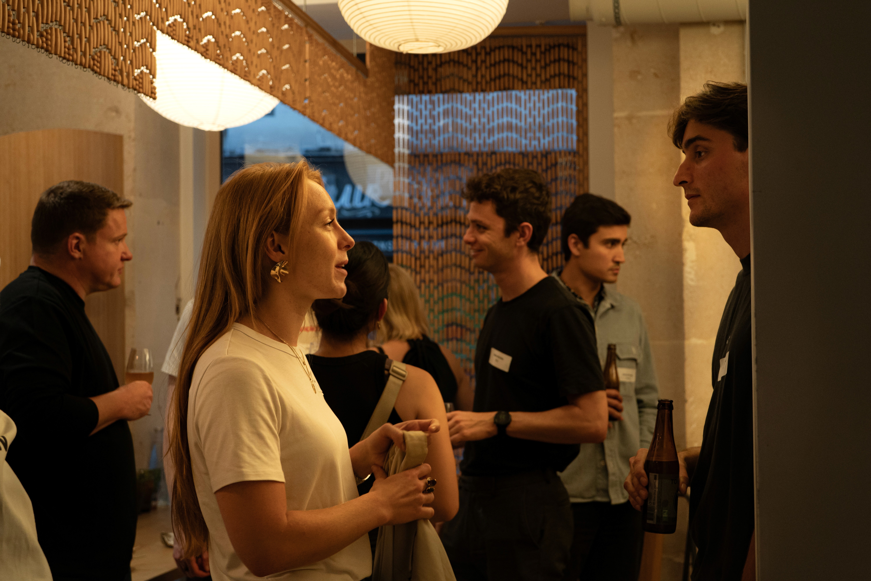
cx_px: 436
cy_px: 290
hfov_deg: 33.9
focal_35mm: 59
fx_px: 1427
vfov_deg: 23.0
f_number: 5.6
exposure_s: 1/100
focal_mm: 59
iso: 2500
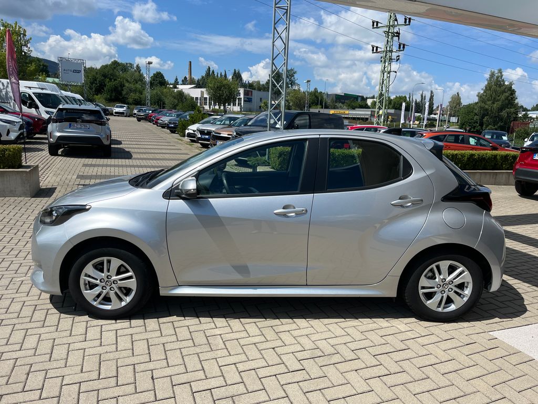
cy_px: 202
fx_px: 404
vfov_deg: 53.1
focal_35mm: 26
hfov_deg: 67.3
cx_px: 269
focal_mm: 5.1
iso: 50
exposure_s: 1/4854
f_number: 1.6
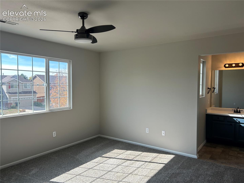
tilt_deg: -2.9
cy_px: 92
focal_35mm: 26
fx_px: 183
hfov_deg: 67.3
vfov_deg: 53.1
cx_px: 122
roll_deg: +0.1
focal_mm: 5.7
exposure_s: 1/523
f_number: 1.5
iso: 50
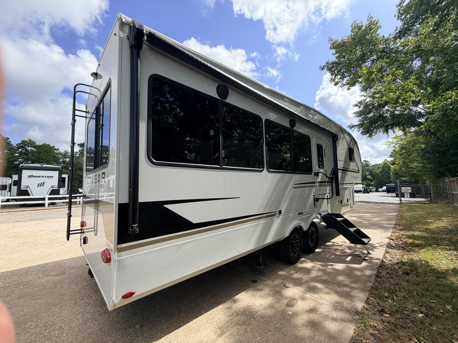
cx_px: 229
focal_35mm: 14
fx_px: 185
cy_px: 172
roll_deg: +2.3
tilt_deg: +5.4
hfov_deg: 102.1
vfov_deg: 85.7
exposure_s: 1/770
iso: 25
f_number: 2.2
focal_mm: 2.22
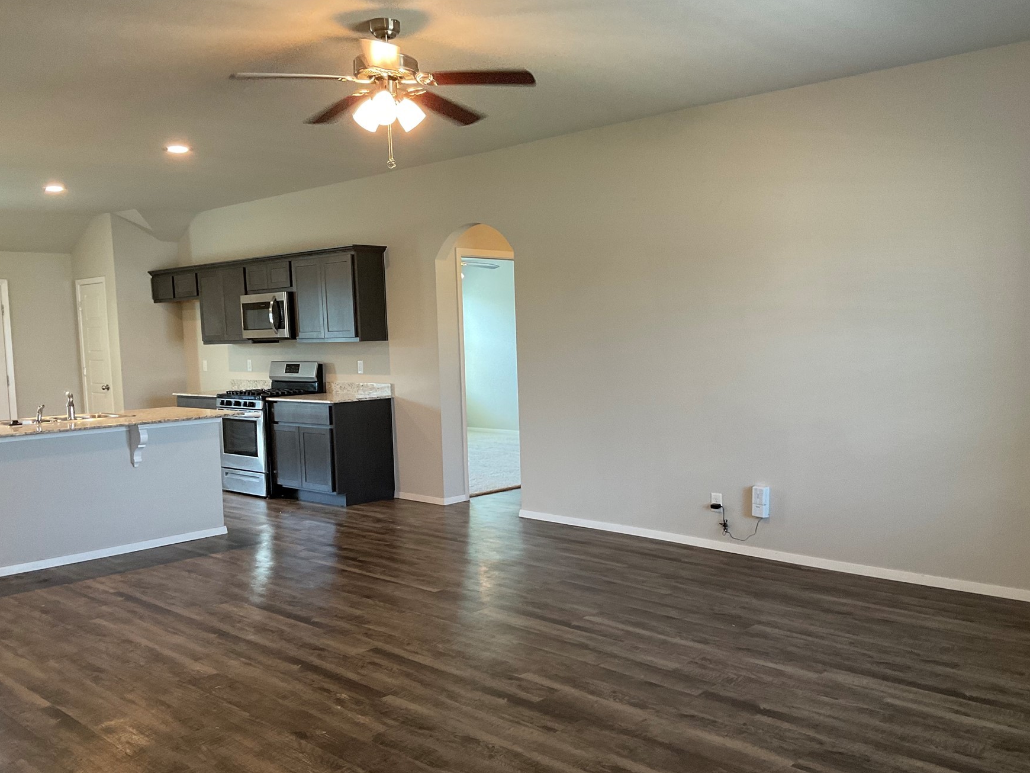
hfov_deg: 56.8
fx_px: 952
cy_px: 424
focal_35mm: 32
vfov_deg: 44.1
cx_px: 537
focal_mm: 3
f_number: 1.8
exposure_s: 1/60
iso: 125
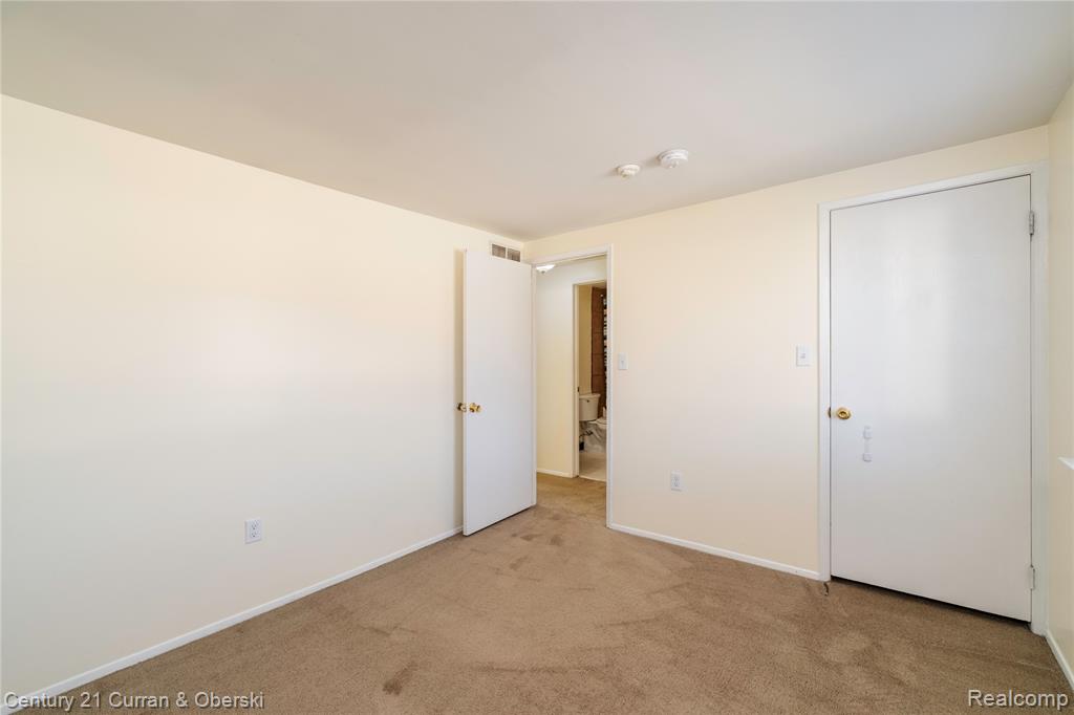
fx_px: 447
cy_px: 358
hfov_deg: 100.4
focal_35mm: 15
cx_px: 537
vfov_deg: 77.3
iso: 640
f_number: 6.4
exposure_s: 1/125
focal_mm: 10
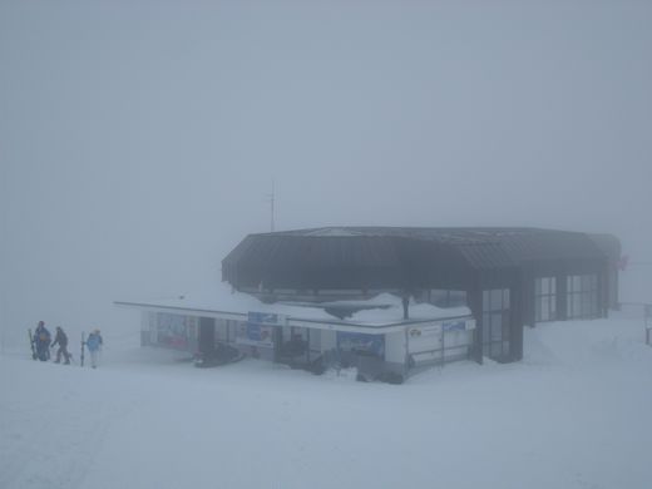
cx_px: 326
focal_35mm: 53
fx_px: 998
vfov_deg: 27.5
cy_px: 244
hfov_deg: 36.2
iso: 50
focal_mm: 8.9
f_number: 8.5
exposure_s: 1/161
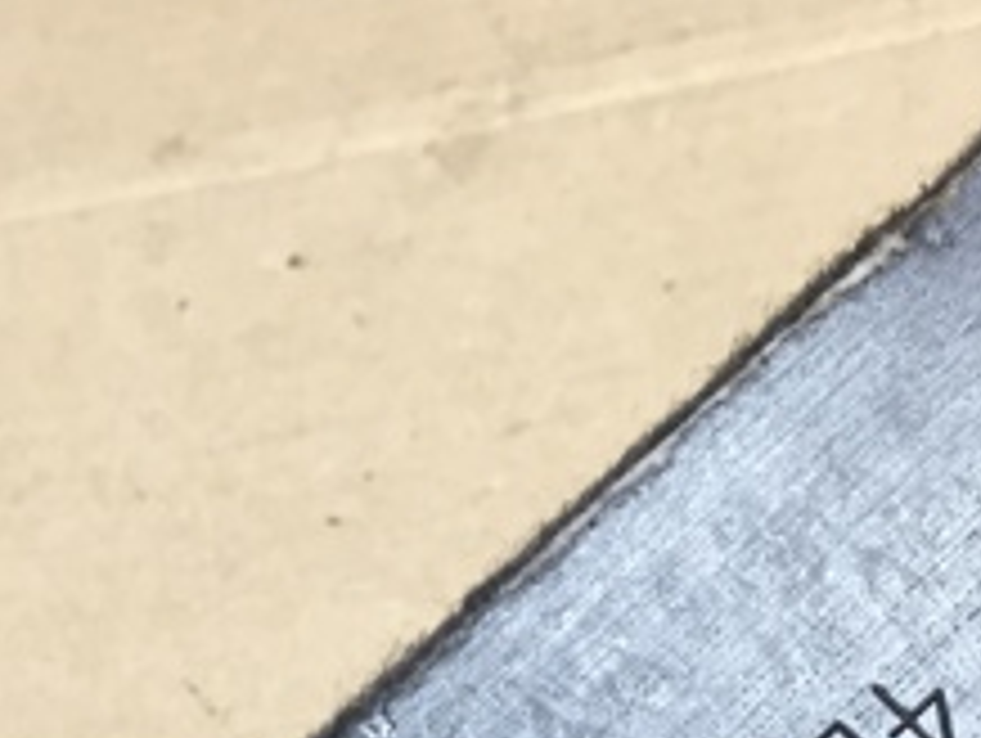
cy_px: 950
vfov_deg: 16.5
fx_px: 2412
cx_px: 351
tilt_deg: -51.4
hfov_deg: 22.9
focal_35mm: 85
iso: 80
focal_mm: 4.15
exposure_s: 1/33
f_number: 2.2
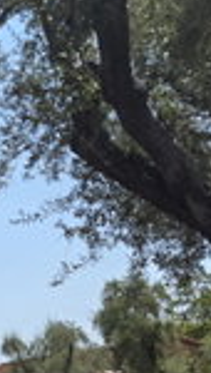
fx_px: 702
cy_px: 298
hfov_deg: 13.8
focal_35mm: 71
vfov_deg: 29.0
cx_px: -241
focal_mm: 5.4
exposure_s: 1/2921
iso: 40
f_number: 1.8
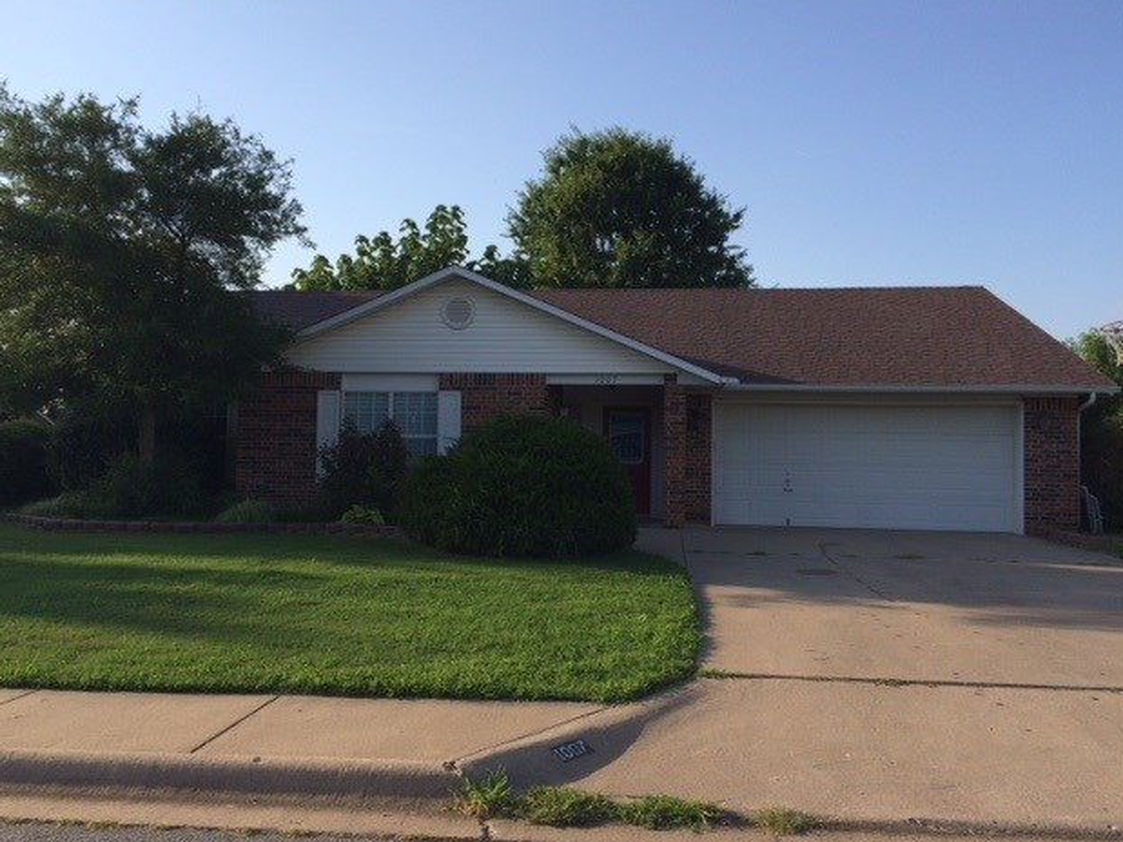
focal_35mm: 30
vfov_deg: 46.8
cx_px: 550
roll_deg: +0.0
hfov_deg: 60.0
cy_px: 421
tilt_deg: +2.5
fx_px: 973
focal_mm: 4.15
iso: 32
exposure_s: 1/1244
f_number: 2.2
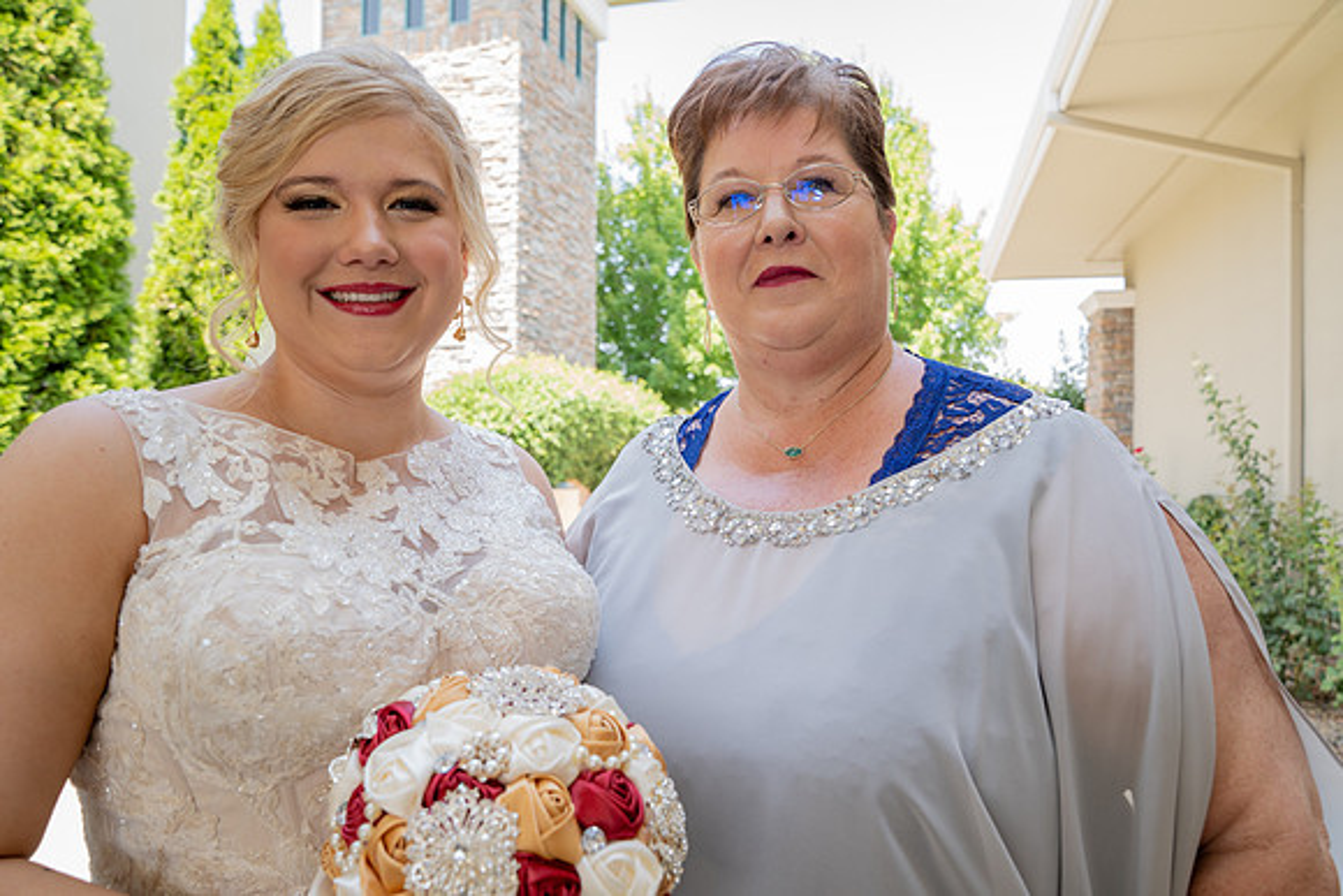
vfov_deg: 53.2
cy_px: 448
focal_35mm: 24
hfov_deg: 73.7
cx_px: 672
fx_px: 896
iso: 640
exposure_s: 1/200
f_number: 5
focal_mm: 24
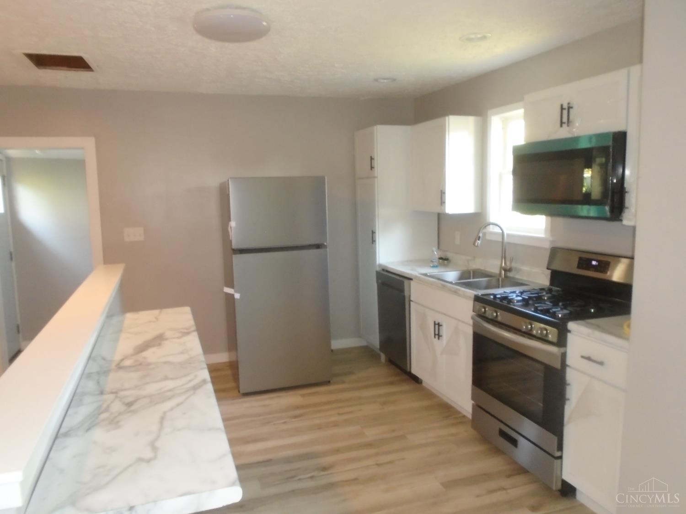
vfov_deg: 53.1
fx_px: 515
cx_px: 343
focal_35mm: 26
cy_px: 257
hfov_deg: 67.3
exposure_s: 1/30
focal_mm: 4.6
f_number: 3.2
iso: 400
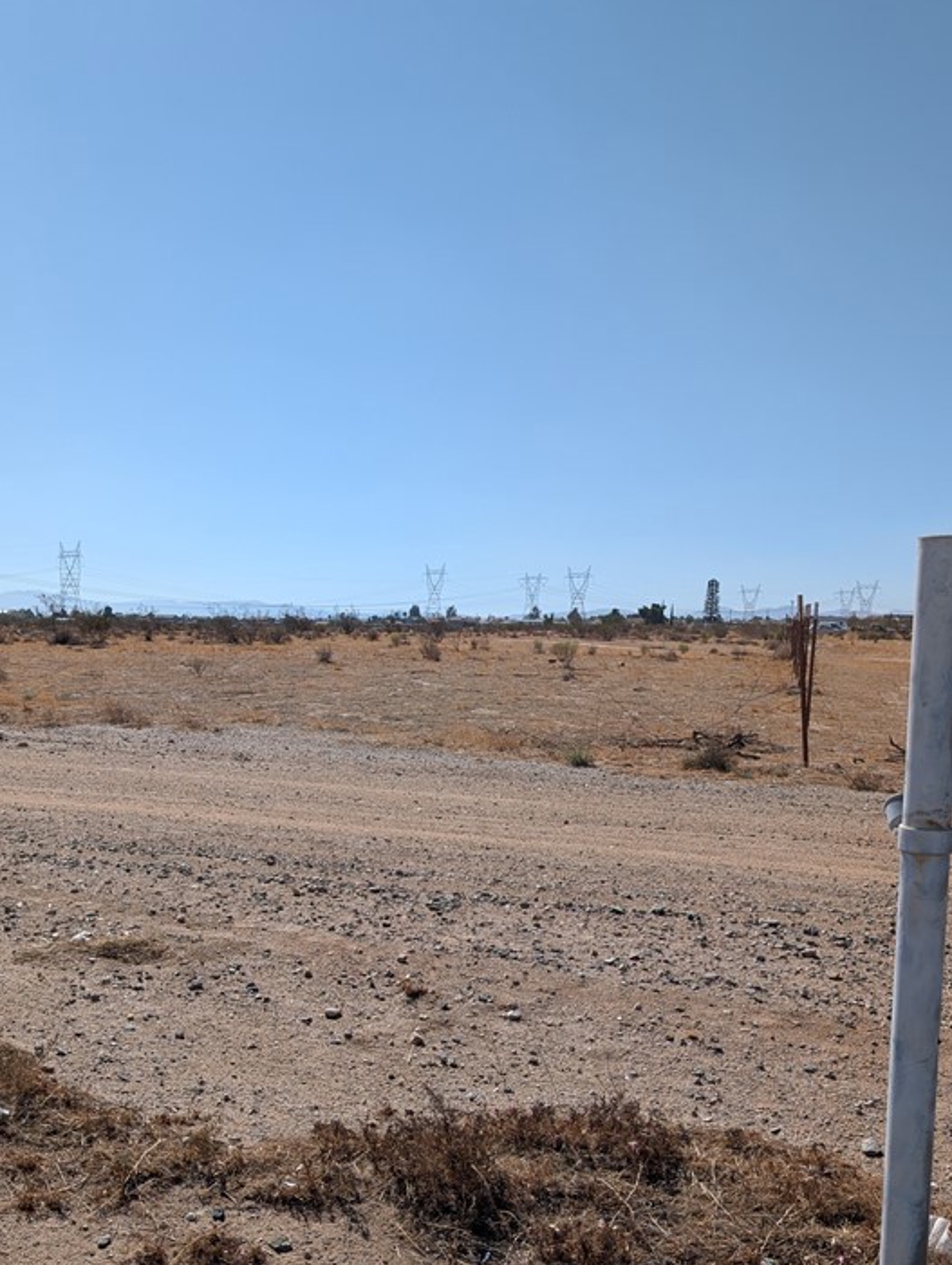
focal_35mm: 35
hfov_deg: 40.1
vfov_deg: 52.0
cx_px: 290
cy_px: 794
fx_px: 1280
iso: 23
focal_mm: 6.9
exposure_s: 1/1890
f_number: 1.68
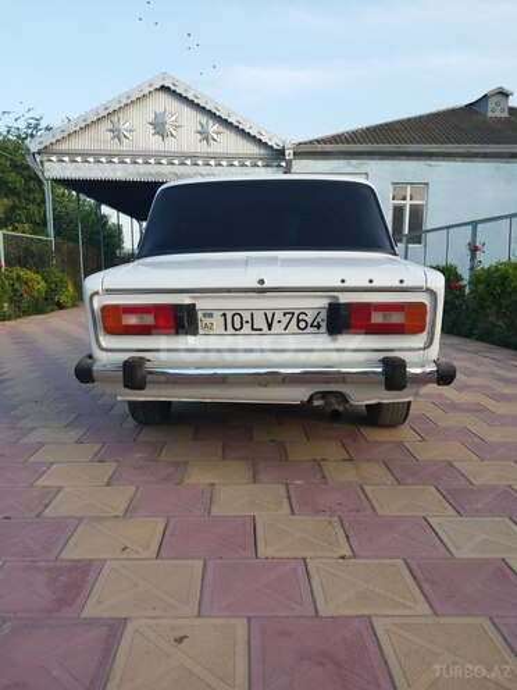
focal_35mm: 27
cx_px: 258
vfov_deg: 65.3
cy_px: 345
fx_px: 538
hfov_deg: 51.4
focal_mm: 3.7
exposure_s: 1/240
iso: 40
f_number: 1.9
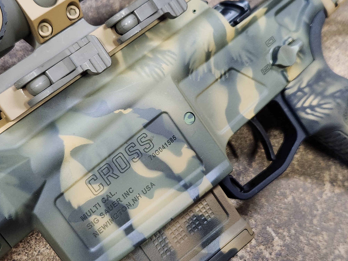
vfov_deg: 31.3
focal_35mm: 46
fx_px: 462
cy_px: 89
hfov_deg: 41.2
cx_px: 164
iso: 1000
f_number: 1.8
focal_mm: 5.4
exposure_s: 1/120
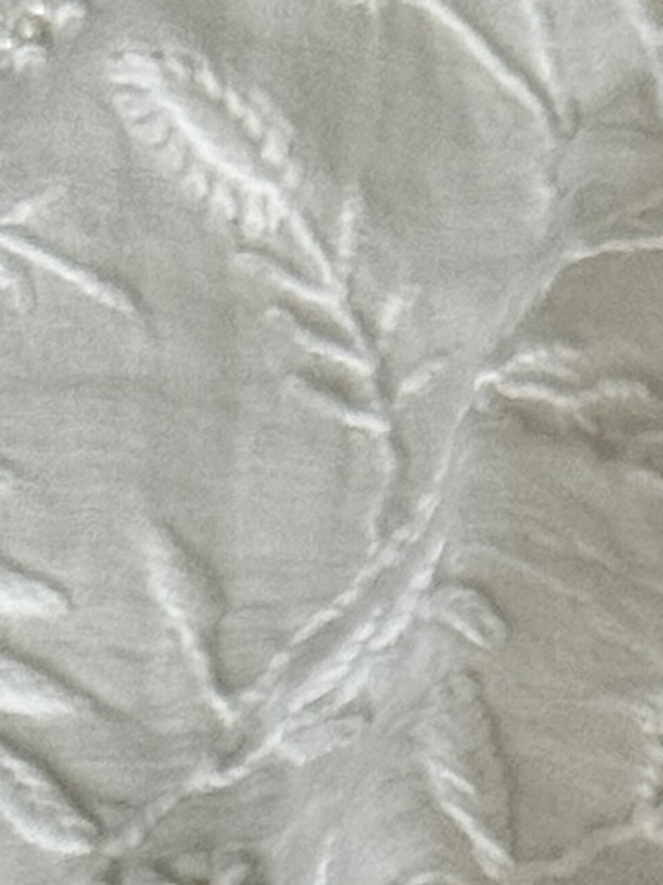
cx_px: 1956
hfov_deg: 4.8
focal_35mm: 298
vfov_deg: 6.3
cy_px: 2371
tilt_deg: -58.7
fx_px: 7613
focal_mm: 6.76
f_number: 1.78
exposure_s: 1/83
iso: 100
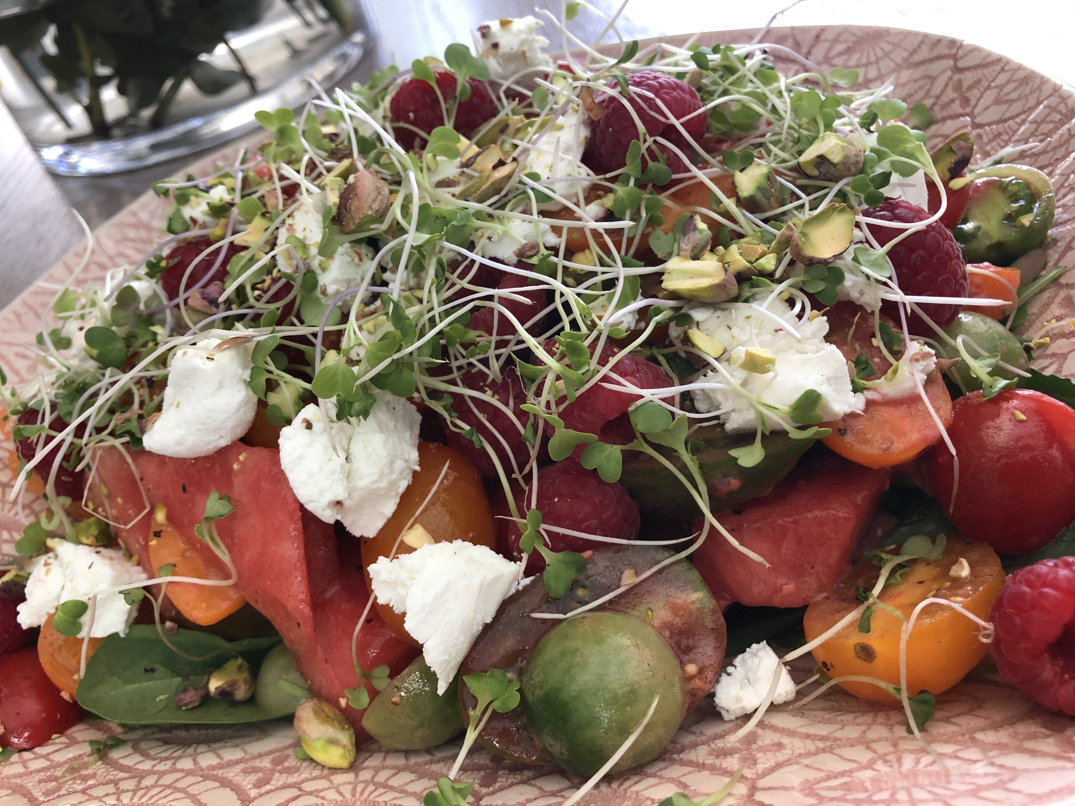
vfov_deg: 49.7
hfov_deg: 63.4
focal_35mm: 28
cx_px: 538
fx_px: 870
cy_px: 403
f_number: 1.8
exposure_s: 1/30
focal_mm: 3.99
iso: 32
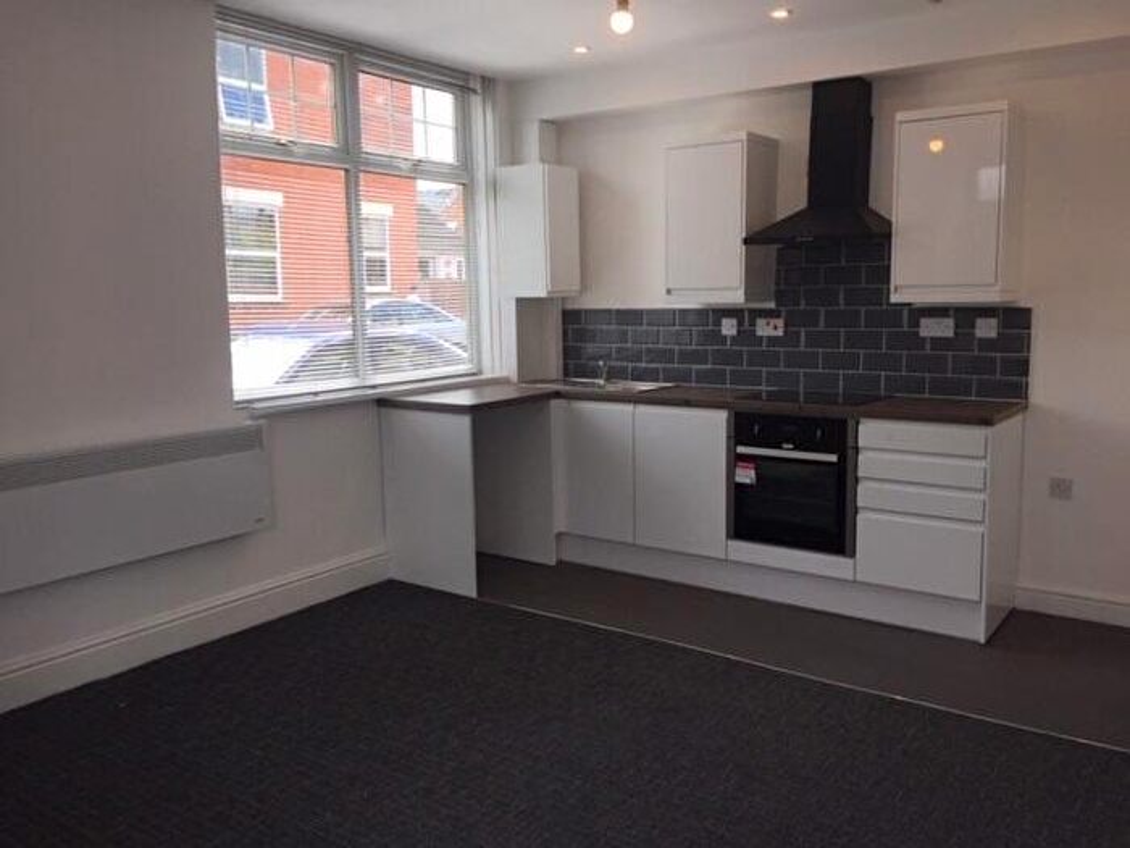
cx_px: 565
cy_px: 424
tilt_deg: -8.3
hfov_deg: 61.7
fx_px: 947
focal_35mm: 29
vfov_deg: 48.2
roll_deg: +0.3
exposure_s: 1/267
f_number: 2.2
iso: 32
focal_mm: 4.15
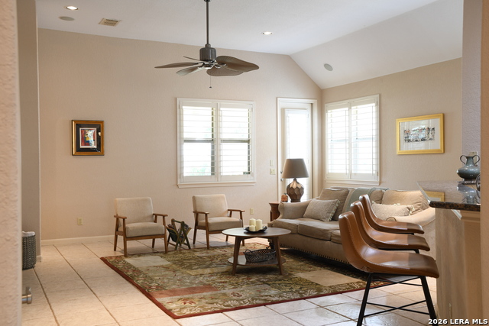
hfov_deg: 53.1
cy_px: 163
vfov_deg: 36.9
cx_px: 244
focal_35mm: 36
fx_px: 489
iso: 100
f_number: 8
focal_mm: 24
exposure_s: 1/2
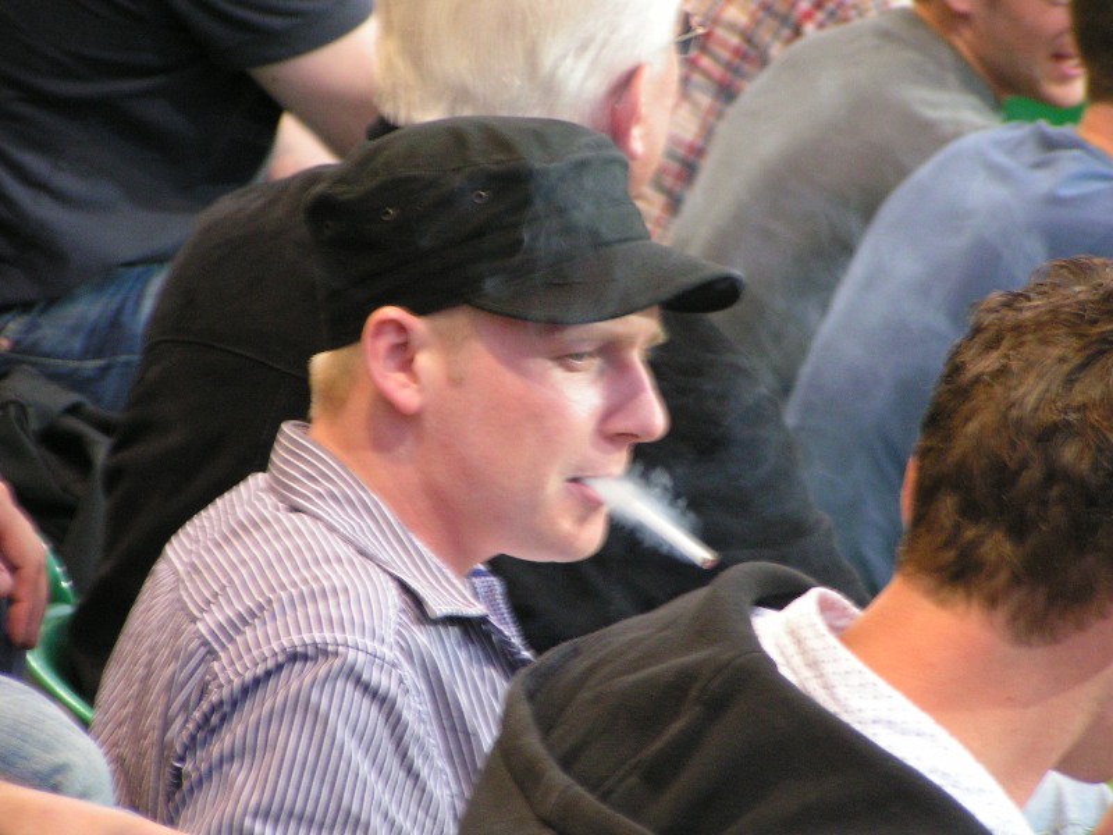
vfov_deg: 6.0
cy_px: 418
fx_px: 7942
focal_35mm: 247
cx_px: 556
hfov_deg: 8.0
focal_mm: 37.8
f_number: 3.5
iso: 200
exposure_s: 1/15
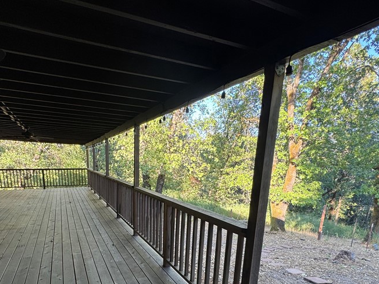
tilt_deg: -12.4
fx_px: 241
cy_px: 213
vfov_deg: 58.0
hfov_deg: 75.7
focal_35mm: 22
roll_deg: -1.0
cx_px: 156
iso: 64
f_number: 2.2
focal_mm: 2.22
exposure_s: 1/99
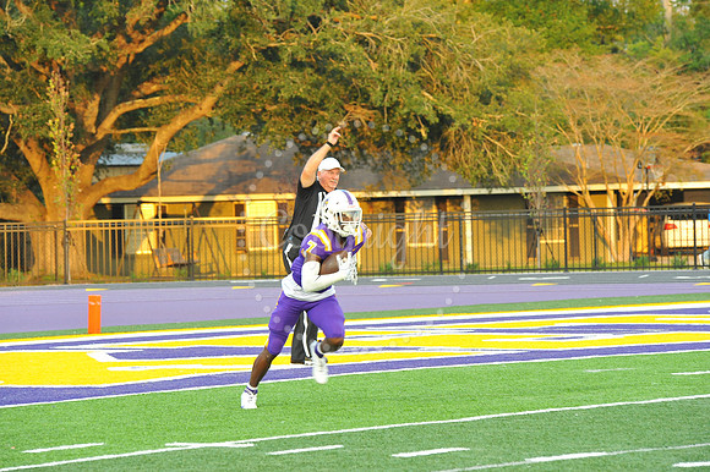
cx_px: 355
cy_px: 236
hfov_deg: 10.3
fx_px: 3942
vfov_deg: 6.9
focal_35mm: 200
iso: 2000
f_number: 8
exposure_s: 1/250
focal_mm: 200
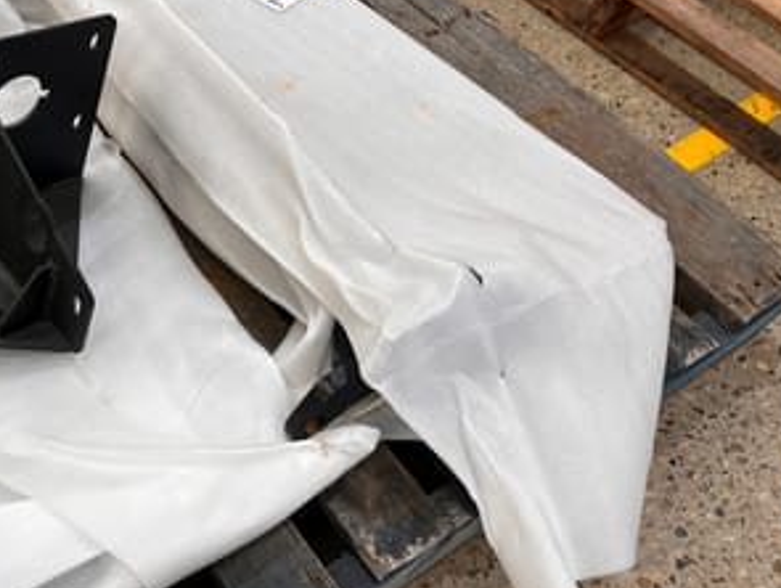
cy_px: 293
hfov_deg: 41.2
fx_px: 994
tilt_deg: -53.2
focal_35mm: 44
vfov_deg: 32.9
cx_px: 164
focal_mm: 5.1
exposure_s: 1/100
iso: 40
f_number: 1.6
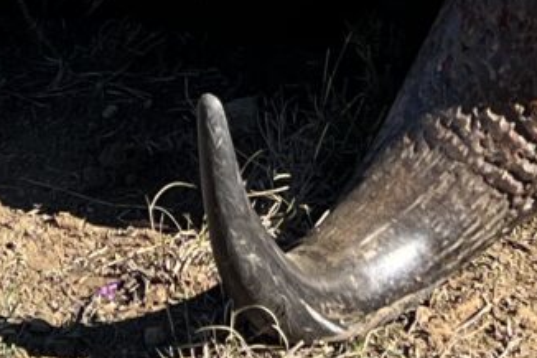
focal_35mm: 170
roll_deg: +1.1
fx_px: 2534
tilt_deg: -4.4
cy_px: -668
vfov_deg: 7.3
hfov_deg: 12.0
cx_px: 89
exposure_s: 1/3704
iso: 50
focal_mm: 5.7
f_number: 1.5
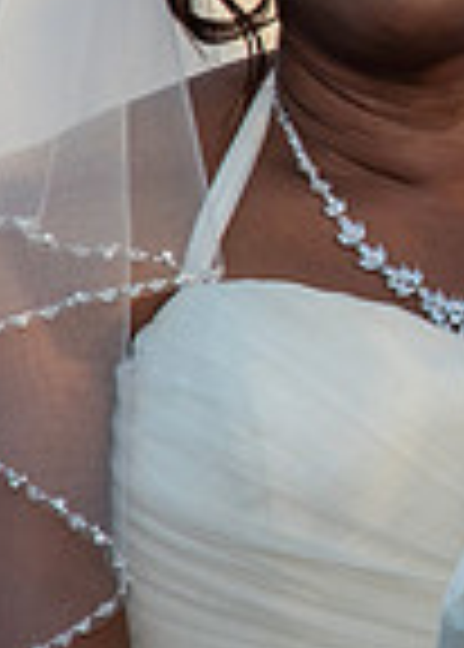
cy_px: 130
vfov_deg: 3.7
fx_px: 10156
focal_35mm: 551
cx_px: 870
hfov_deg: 2.6
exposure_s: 1/250
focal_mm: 80
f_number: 5.6
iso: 400
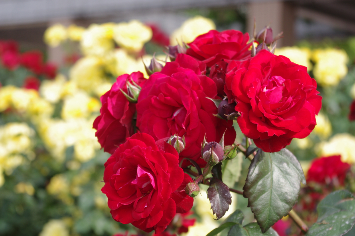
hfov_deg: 24.8
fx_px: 808
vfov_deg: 16.6
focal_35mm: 82
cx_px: 178
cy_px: 118
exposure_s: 1/160
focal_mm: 55
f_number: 7.1
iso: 200
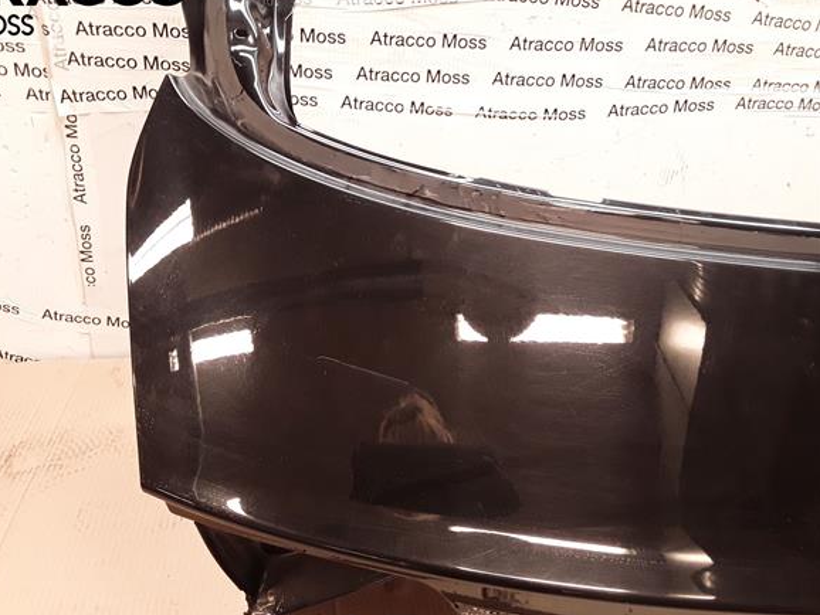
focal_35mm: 31
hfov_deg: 58.2
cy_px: 298
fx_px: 735
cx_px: 372
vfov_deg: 45.5
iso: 100
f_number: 1.9
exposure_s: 1/33
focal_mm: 2.91
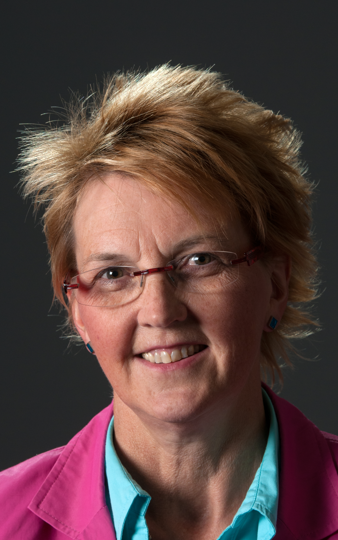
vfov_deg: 9.4
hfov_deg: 5.9
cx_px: 182
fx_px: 3286
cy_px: 278
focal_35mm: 223
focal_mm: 130
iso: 200
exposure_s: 1/160
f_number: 11
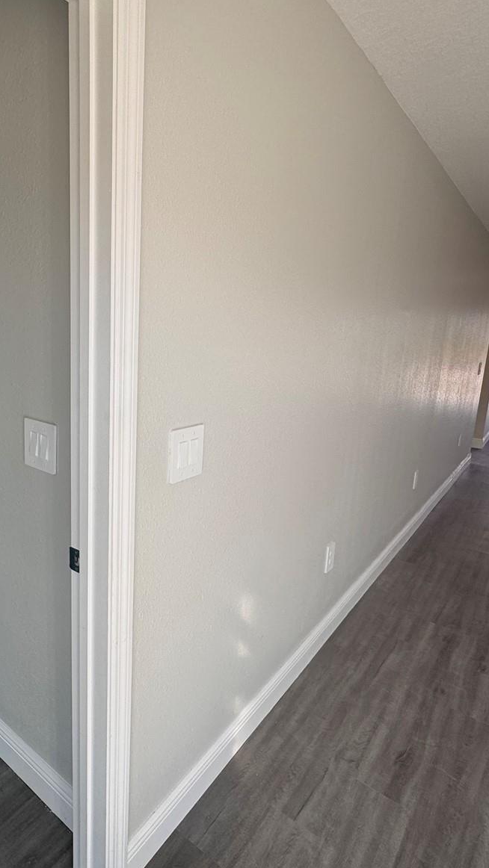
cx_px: 155
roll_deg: -2.2
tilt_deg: -12.5
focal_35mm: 21
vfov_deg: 83.8
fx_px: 484
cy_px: 434
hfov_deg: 52.4
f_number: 2.2
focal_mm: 2.22
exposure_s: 1/154
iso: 40
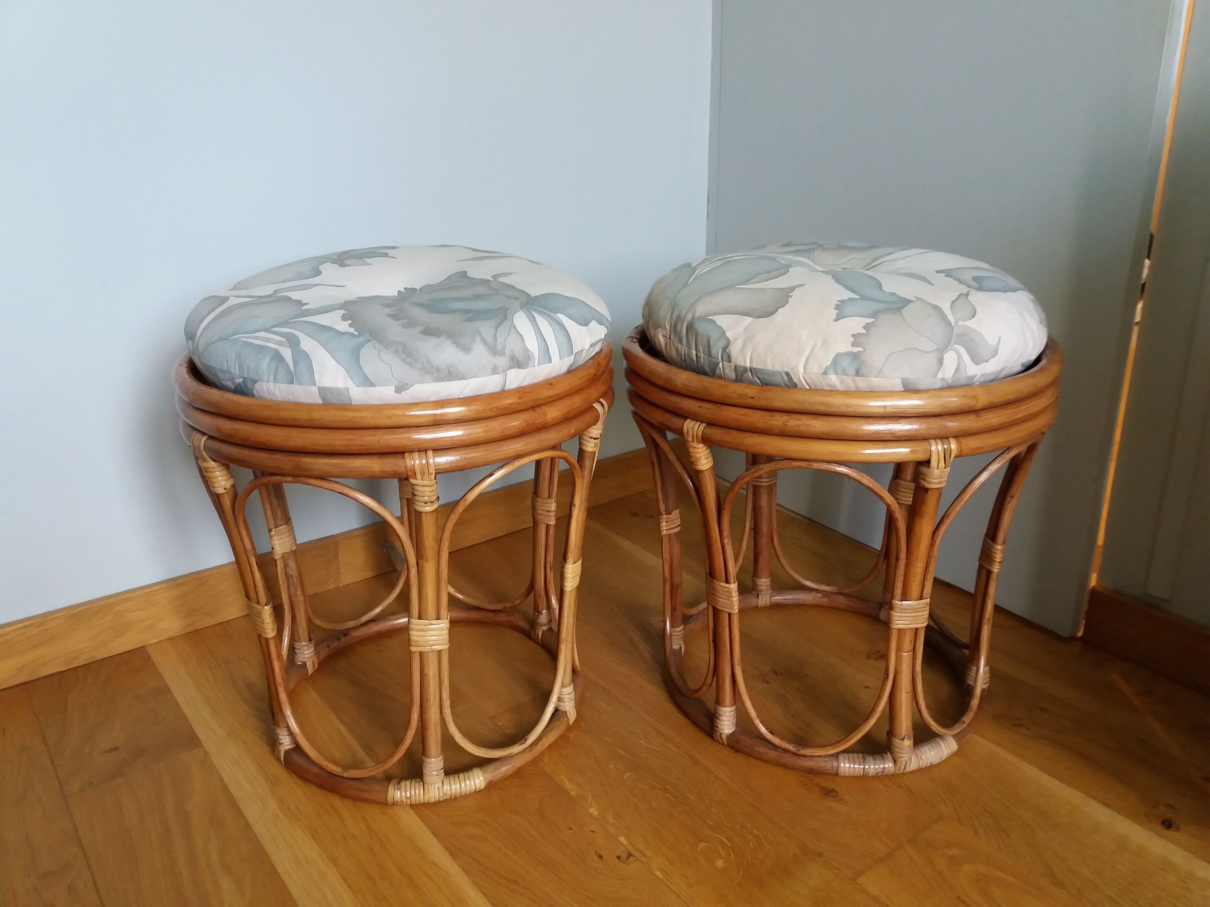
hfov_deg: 63.4
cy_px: 454
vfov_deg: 49.7
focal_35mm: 28
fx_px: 979
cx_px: 605
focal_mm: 3.7
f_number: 1.9
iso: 160
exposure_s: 1/25
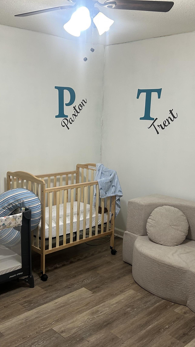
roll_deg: -0.6
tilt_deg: -10.5
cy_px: 173
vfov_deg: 52.8
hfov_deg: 31.1
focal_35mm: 38
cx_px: 82
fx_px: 349
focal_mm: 5.7
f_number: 1.5
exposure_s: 1/60
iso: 125
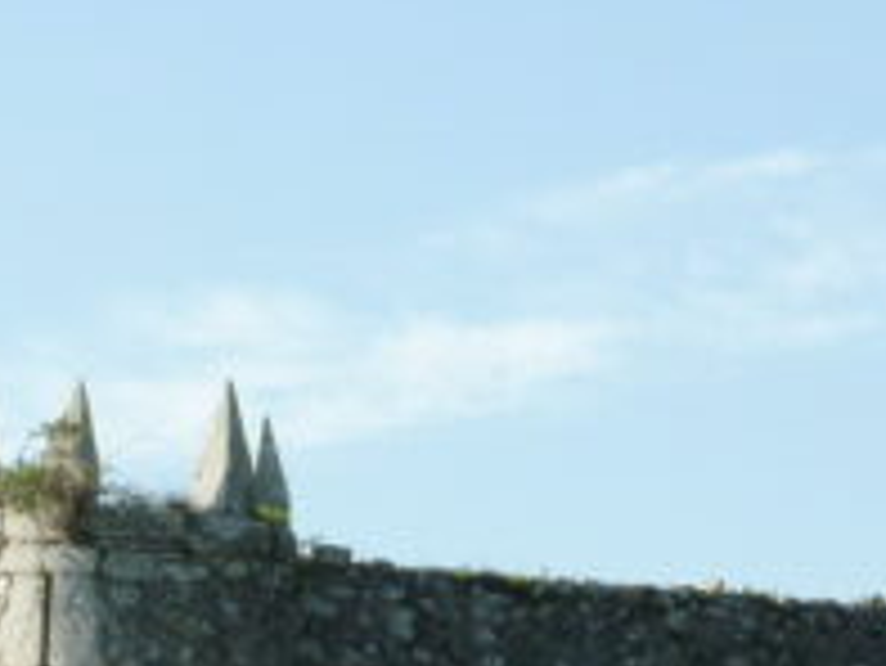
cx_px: 310
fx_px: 7786
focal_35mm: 304
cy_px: 958
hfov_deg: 6.5
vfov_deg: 4.9
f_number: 4.5
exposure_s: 1/400
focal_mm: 12.8
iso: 100
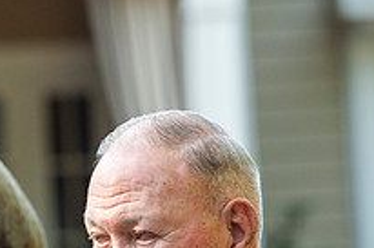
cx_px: 199
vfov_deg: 2.9
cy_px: 260
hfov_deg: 4.4
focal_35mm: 468
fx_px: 4858
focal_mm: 135
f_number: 3.5
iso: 400
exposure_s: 1/1000
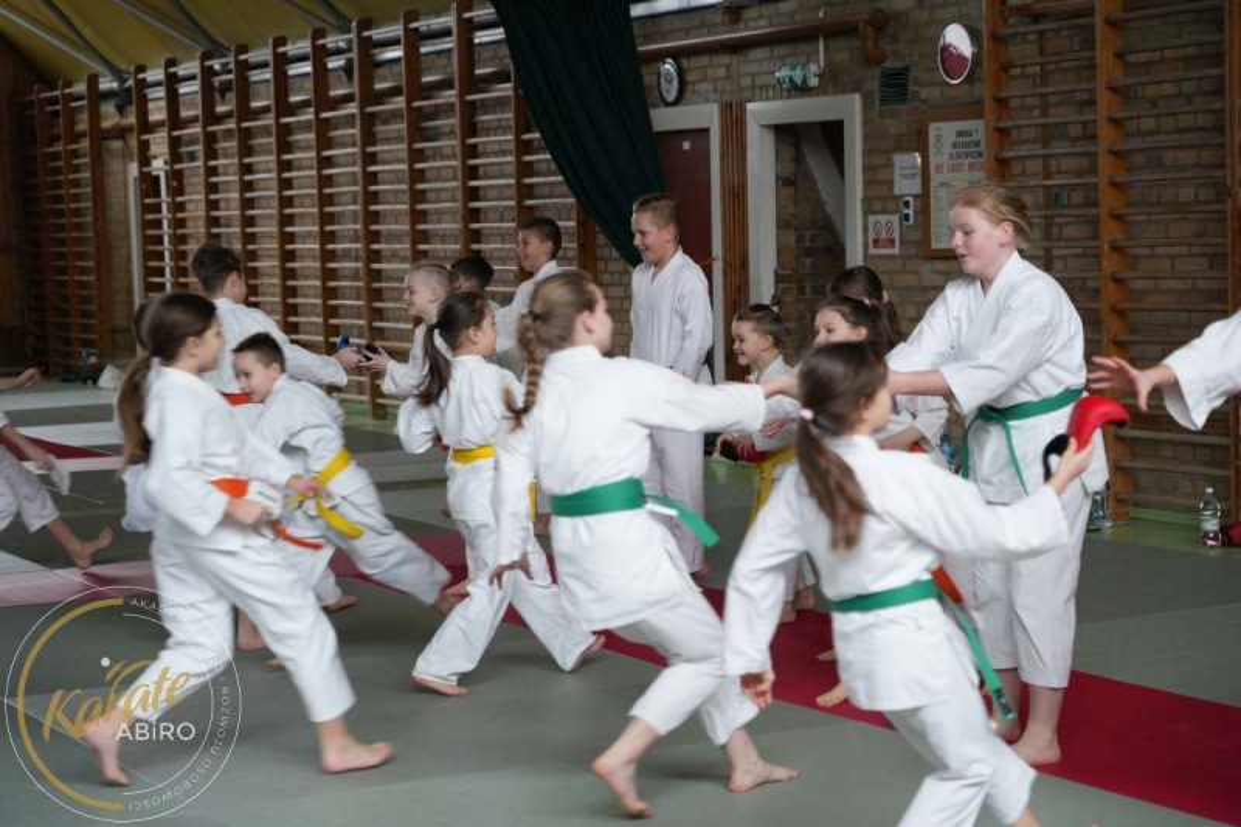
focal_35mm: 75
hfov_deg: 27.0
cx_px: 620
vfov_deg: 18.2
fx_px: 2585
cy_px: 414
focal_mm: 75
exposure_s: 1/160
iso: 2500
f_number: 4
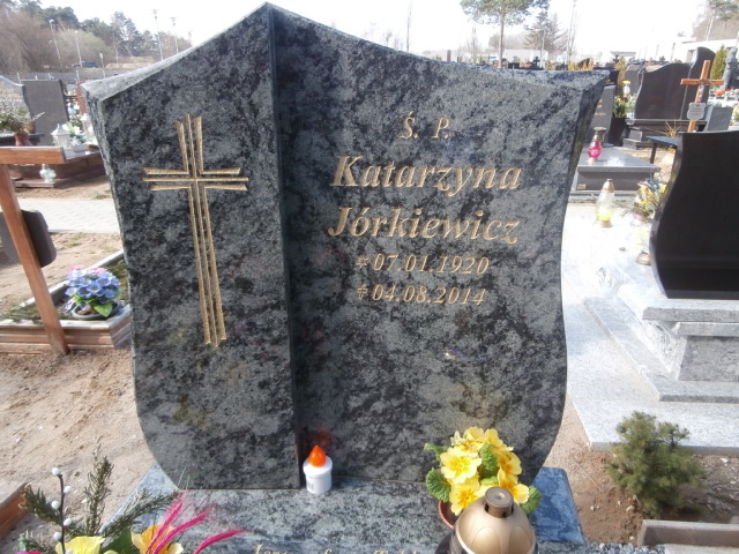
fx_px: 512
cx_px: 370
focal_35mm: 24
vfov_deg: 56.8
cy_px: 277
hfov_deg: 71.6
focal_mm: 4.2
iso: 100
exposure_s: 1/200
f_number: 3
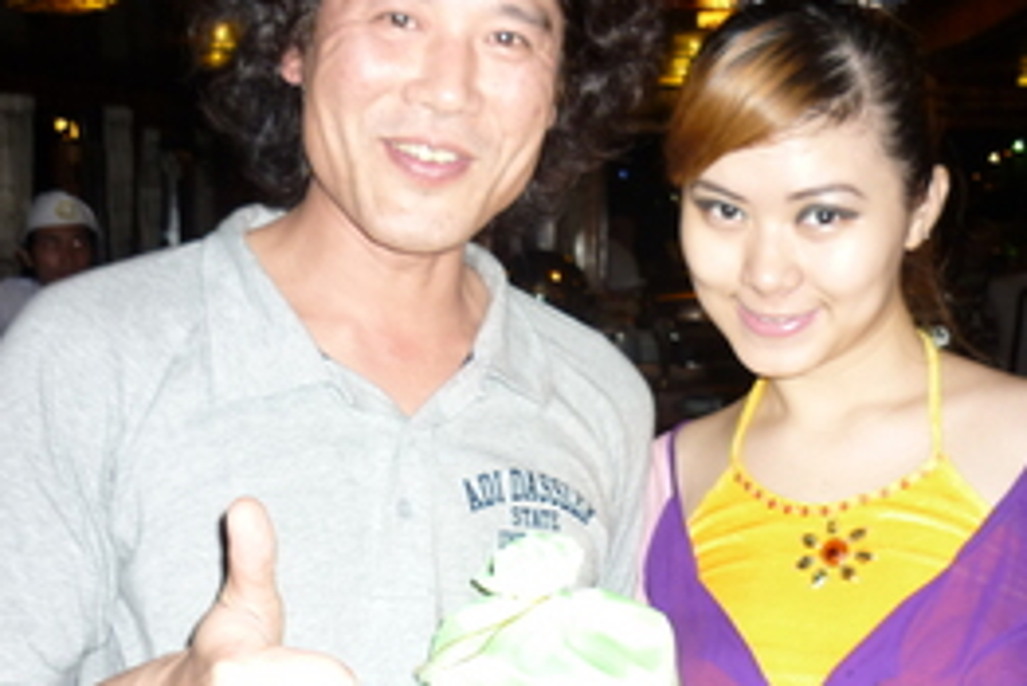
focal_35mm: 55
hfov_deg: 36.2
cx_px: 502
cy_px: 347
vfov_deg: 24.6
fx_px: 1570
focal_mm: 5.5
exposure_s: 1/30
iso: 125
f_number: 2.8
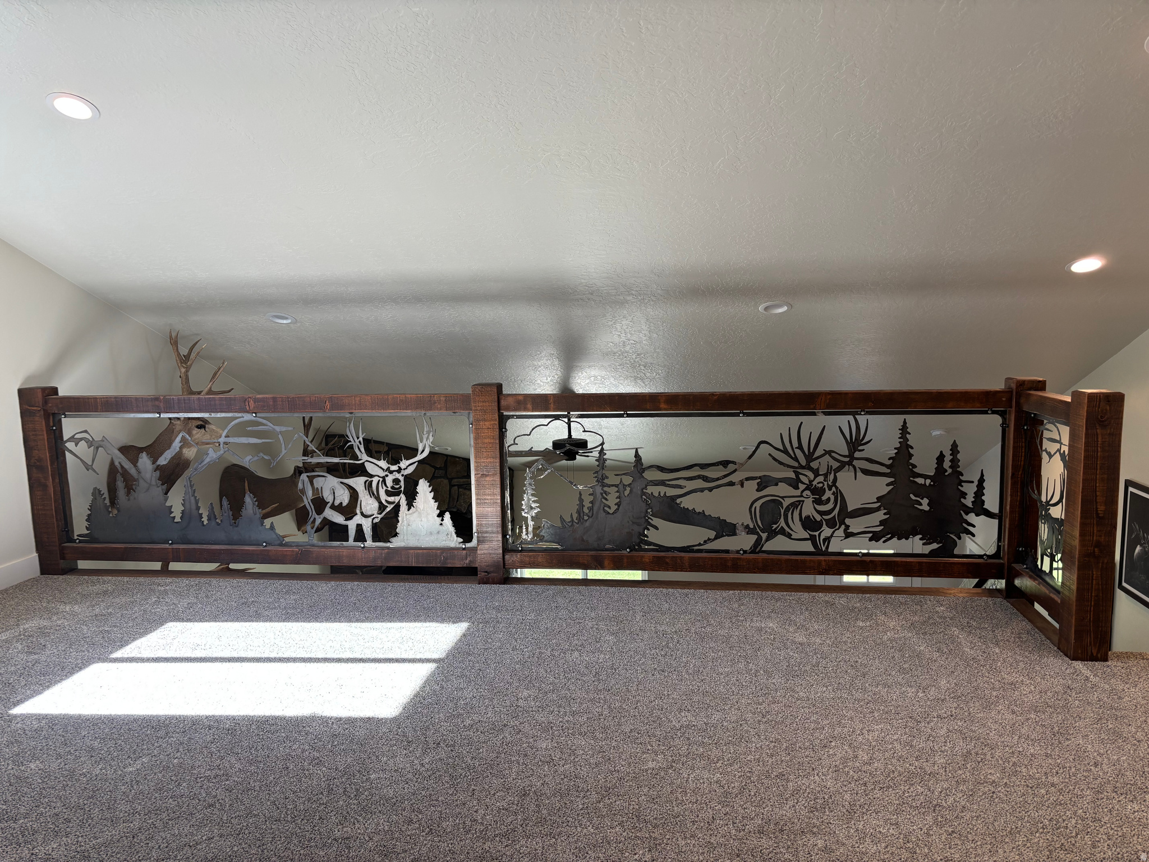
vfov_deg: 53.1
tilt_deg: -7.8
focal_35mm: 26
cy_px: 431
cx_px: 574
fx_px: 863
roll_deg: +1.3
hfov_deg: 67.3
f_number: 1.6
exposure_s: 1/120
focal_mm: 5.96
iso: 80
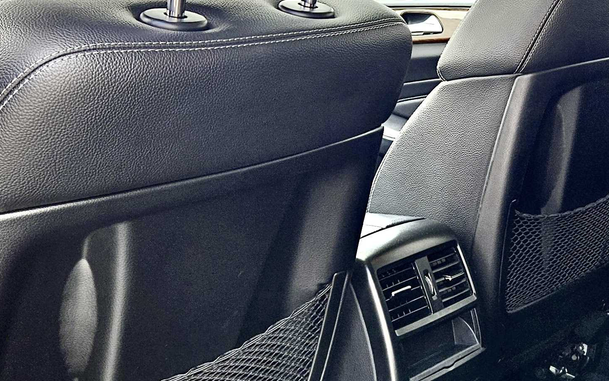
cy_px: 172
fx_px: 1112
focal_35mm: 67
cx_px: 546
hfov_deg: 29.4
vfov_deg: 19.4
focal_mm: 5.4
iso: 25
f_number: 1.8
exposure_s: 1/120
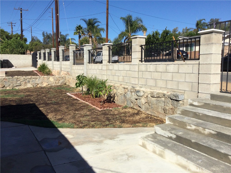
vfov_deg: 45.4
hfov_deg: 58.4
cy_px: 86
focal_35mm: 31
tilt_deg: -6.5
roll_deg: -1.4
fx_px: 207
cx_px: 116
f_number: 2.4
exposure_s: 1/1894
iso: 25
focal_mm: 3.3
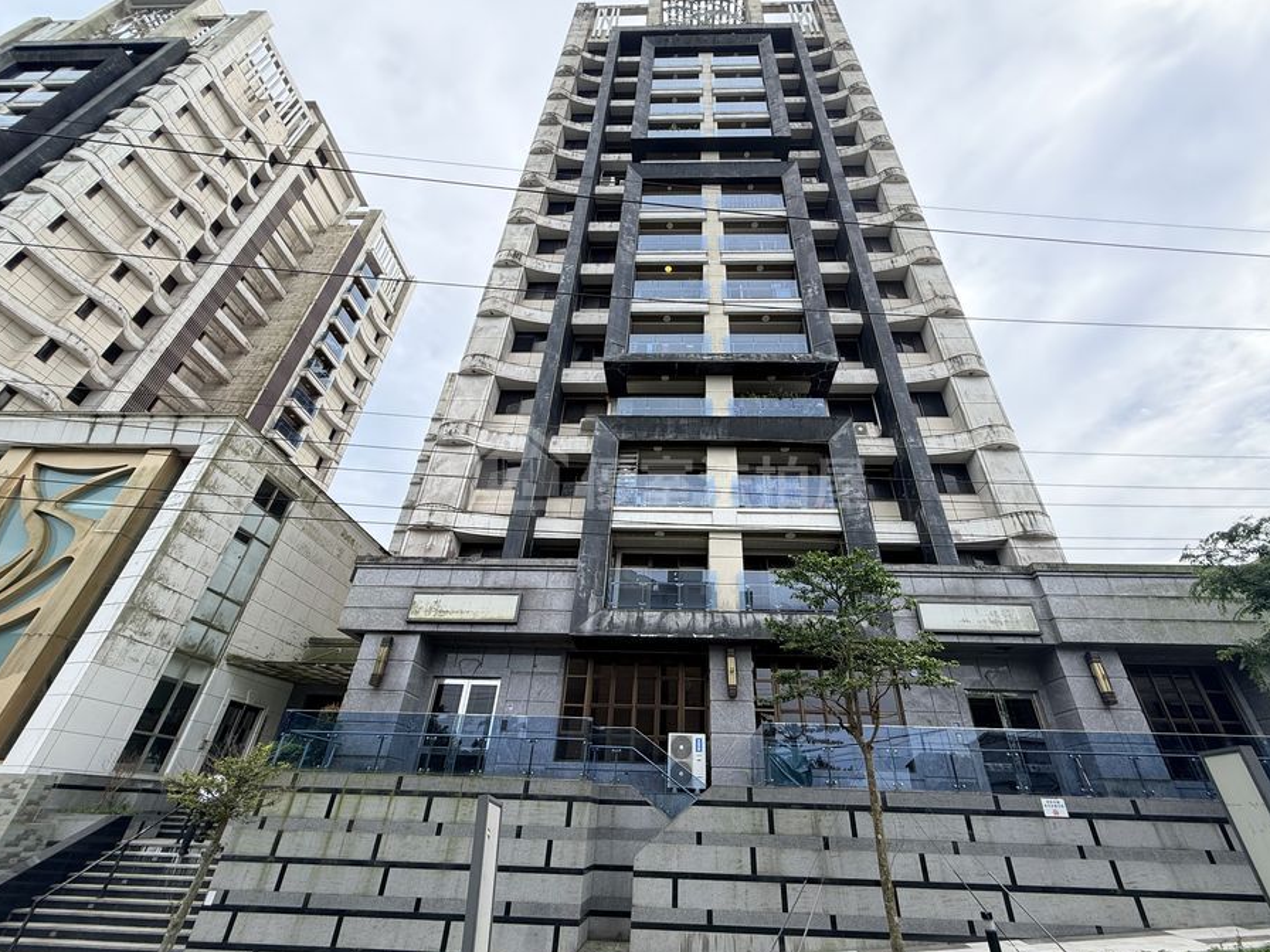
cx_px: 666
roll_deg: -1.9
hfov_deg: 98.1
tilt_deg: +34.9
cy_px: 462
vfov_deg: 81.7
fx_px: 550
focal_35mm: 15
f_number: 2.2
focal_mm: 2.22
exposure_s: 1/574
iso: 40
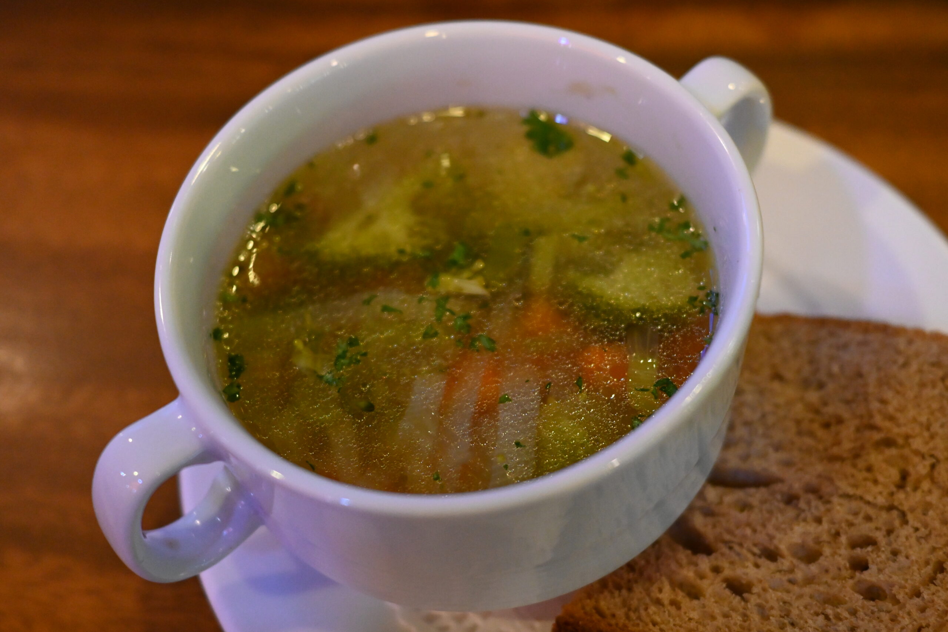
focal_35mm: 42
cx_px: 474
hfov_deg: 46.4
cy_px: 316
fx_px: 1106
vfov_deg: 31.9
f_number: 2.8
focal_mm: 28
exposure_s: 1/125
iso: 3200
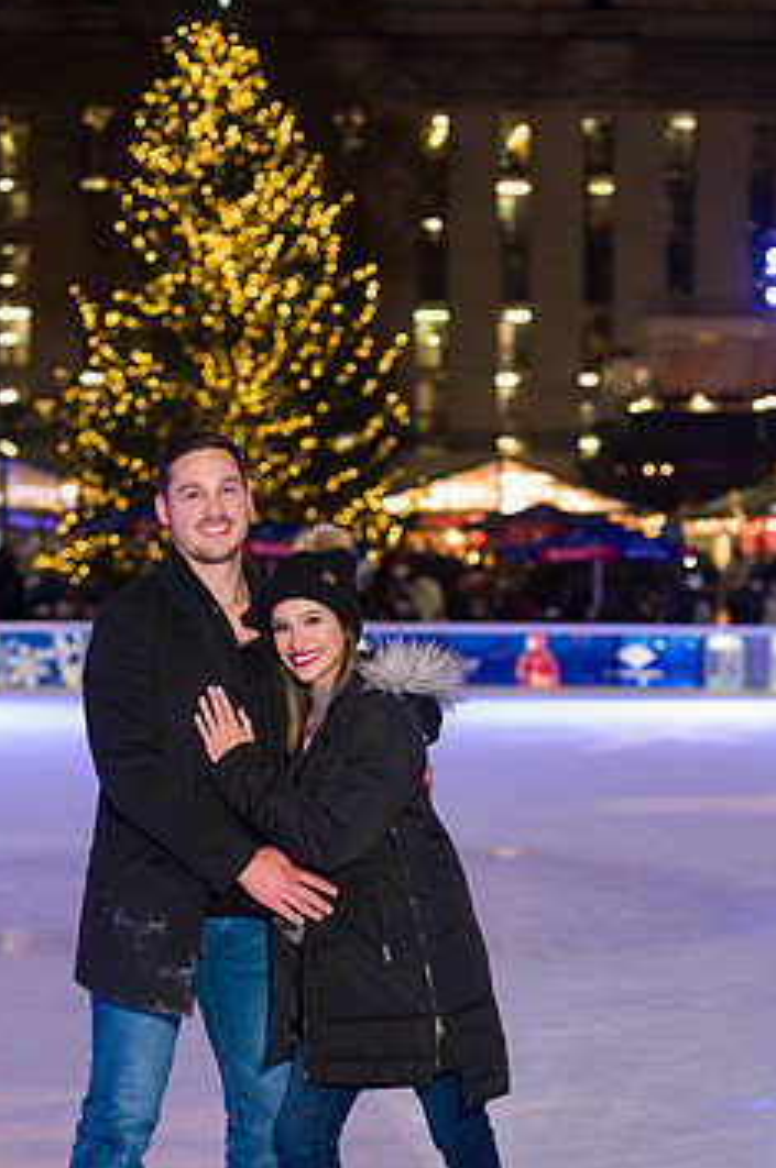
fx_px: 2886
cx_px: 296
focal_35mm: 89
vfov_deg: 22.8
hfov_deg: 15.3
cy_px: 726
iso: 2000
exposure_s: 1/200
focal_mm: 70
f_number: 3.2
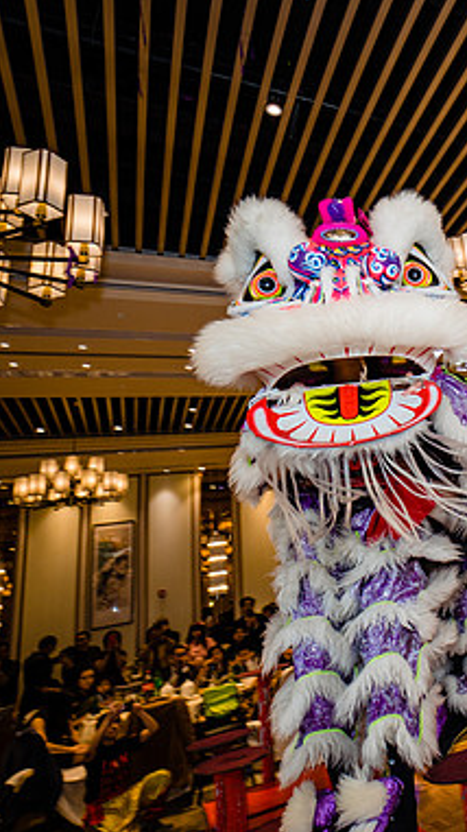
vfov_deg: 73.8
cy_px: 368
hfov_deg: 36.8
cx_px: 541
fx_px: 551
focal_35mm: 25
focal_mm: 14
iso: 1250
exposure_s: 1/160
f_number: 4
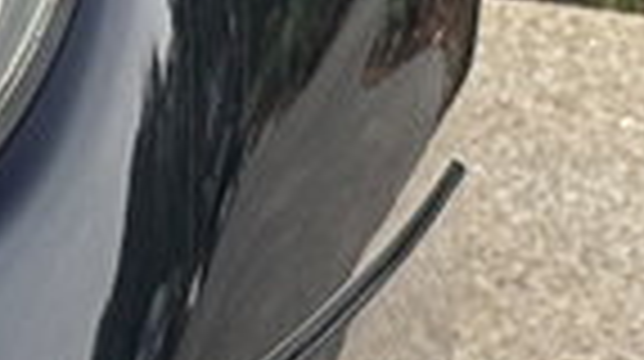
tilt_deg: -6.0
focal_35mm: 406
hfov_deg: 5.3
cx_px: 50
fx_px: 6924
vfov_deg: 3.0
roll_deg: -2.0
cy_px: -112
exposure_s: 1/361
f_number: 1.6
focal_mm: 5.96
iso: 32
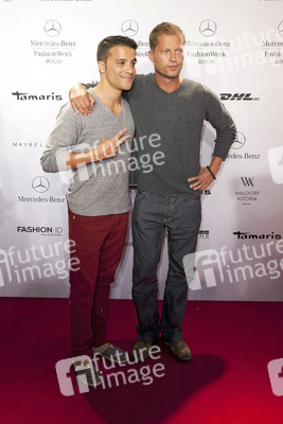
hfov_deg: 41.1
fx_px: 377
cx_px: 142
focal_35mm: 32
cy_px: 212
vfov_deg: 58.7
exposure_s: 1/250
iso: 1600
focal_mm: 32
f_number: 5.6
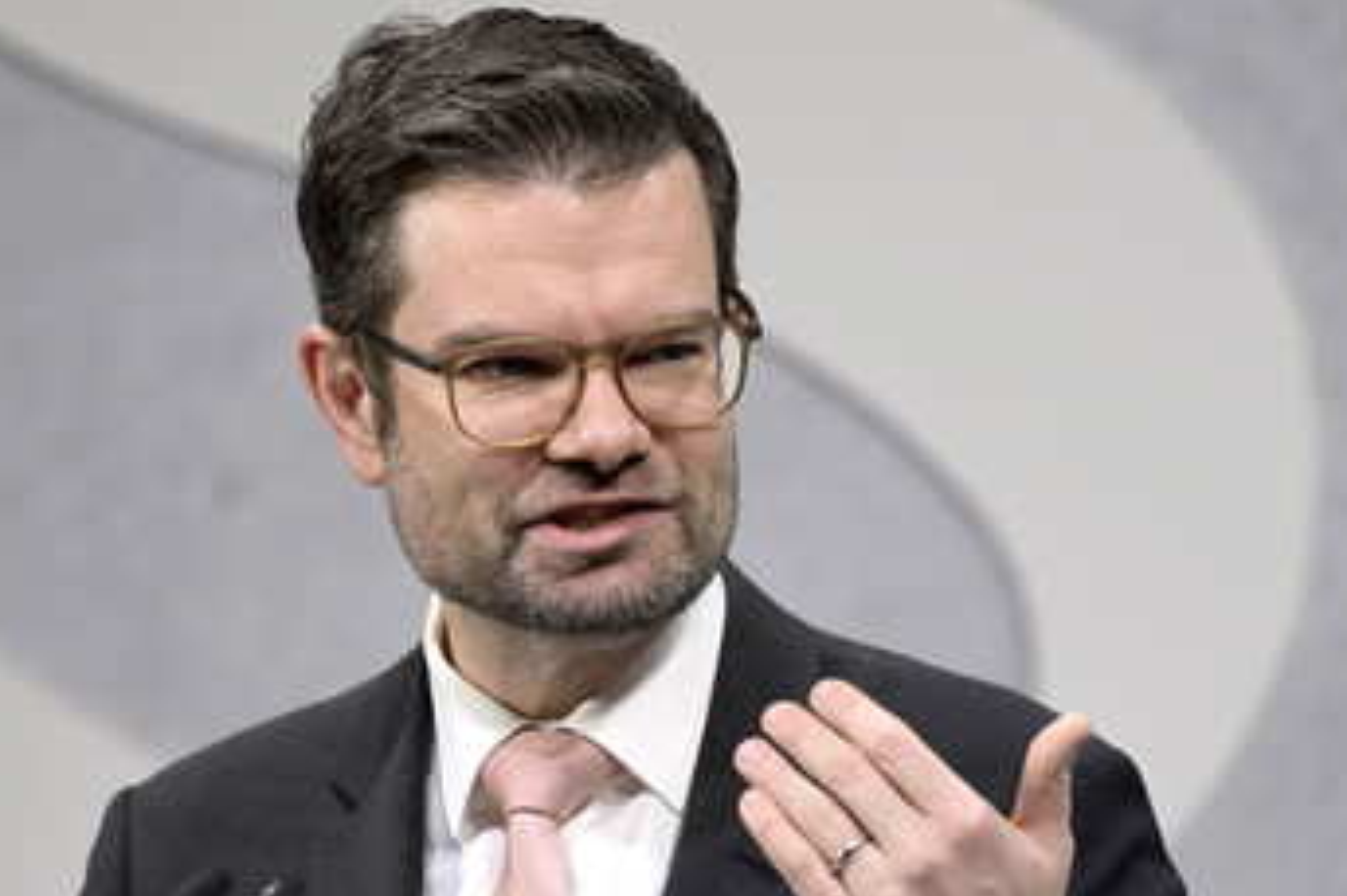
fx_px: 24495
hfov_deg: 3.1
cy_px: 579
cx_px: 593
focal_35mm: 655
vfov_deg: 2.1
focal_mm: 500
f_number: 5.6
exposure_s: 1/640
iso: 2500
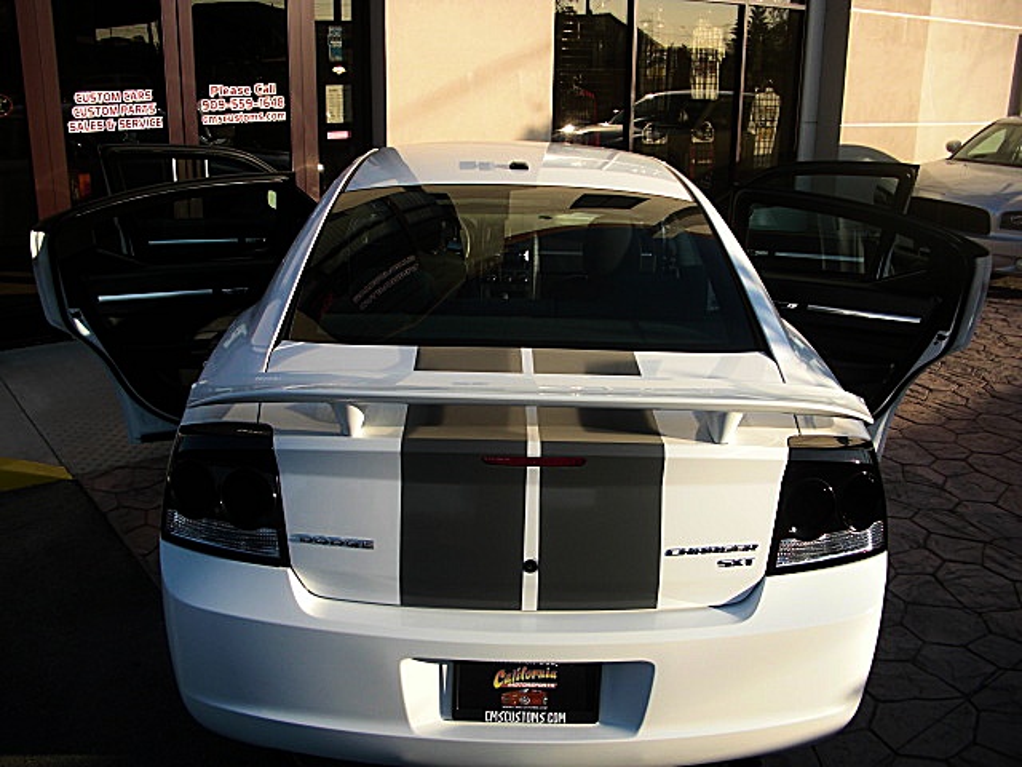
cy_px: 384
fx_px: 1063
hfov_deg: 51.4
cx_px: 511
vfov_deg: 39.7
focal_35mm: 36
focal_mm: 6.3
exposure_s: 1/640
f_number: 2.8
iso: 50
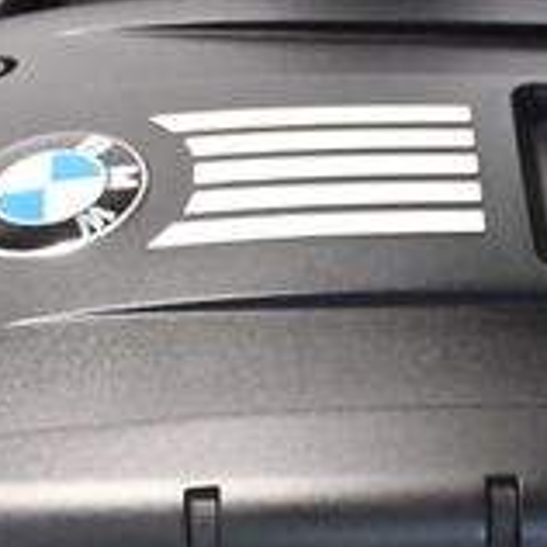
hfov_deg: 12.6
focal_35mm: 134
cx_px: 703
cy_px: 710
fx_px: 2396
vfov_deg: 12.6
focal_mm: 26
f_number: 3.8
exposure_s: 1/60
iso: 5600
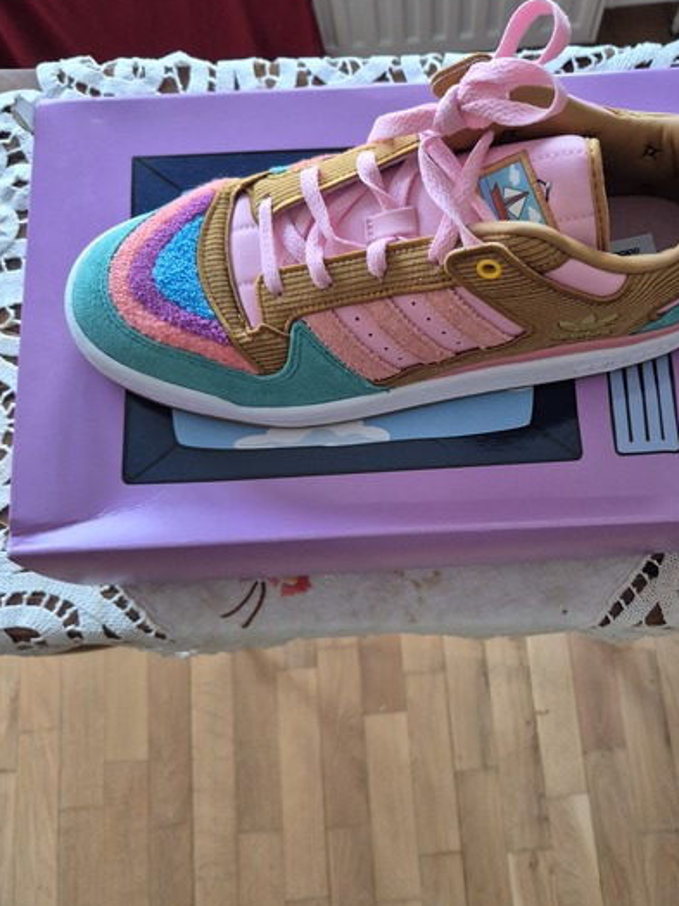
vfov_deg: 60.0
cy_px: 440
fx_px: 785
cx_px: 435
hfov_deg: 46.3
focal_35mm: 30
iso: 640
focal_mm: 5.4
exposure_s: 1/100
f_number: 1.8
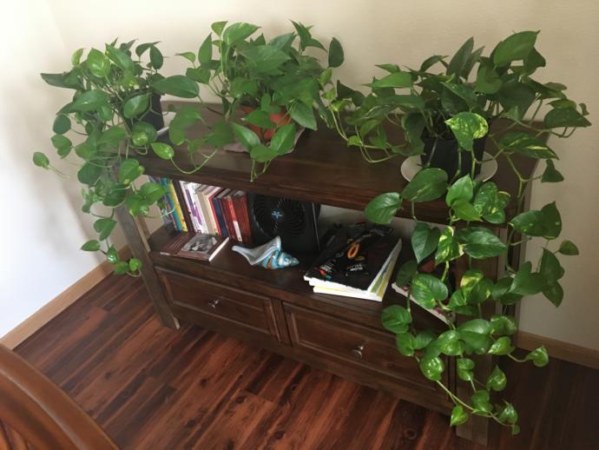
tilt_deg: -32.6
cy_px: 225
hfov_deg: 61.6
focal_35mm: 29
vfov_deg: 48.3
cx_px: 300
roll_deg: +11.5
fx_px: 502
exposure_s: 1/30
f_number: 2.2
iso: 160
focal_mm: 4.15
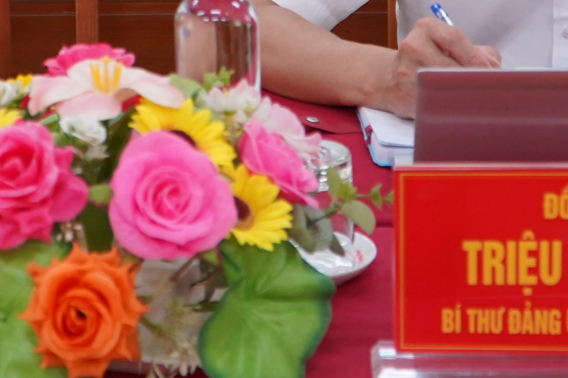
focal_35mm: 88
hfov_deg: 23.0
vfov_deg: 14.9
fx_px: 1388
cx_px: 199
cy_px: -90
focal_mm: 22
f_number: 4
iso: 1600
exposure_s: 1/160
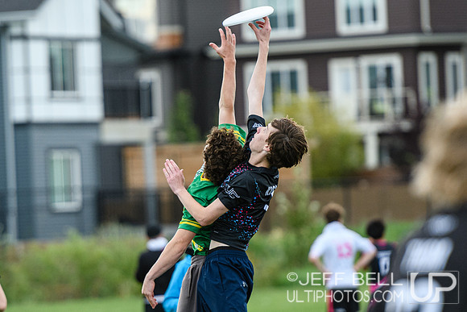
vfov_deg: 3.0
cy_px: 160
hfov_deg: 4.5
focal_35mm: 461
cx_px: 210
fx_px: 5985
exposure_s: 1/1000
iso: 800
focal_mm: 200
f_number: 3.2
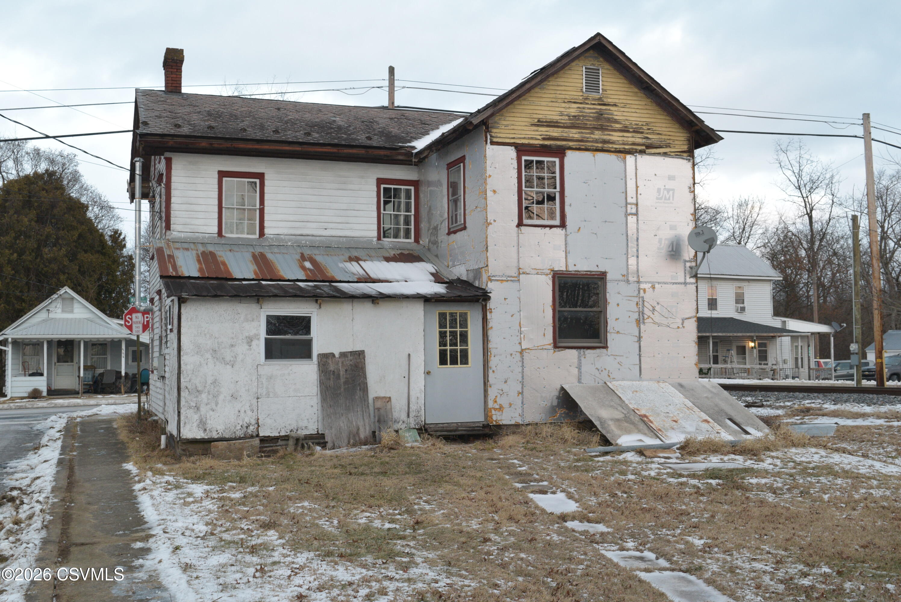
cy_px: 301
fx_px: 1014
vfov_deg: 33.1
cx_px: 450
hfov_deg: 47.9
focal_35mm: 40
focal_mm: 27
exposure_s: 1/40
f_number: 9
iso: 720
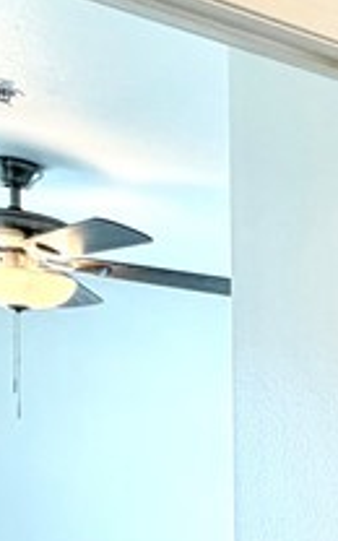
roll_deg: +1.0
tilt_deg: +0.5
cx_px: 900
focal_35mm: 73
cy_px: 538
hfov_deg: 12.3
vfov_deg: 26.7
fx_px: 1076
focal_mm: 2.22
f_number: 2.2
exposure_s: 1/120
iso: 80
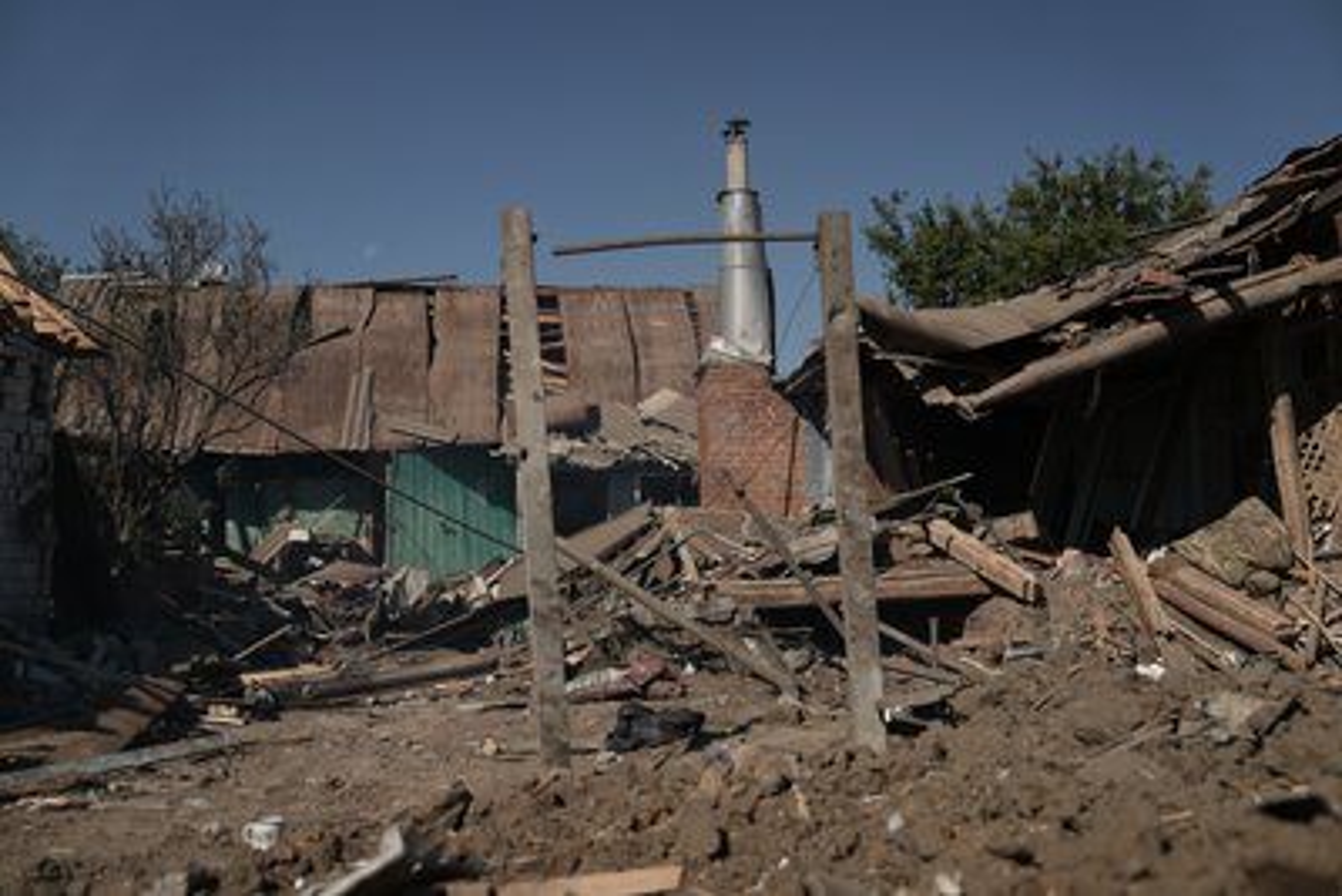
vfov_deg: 31.2
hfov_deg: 45.4
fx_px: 1603
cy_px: 448
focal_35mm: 43
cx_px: 671
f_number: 2.8
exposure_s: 1/500
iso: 80
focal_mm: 43
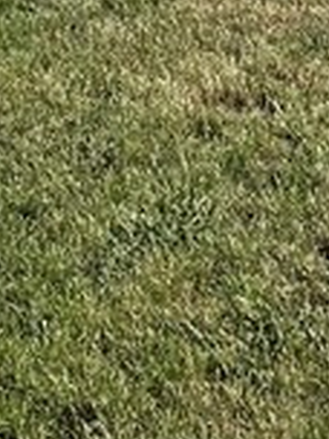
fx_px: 2053
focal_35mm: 162
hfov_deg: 9.0
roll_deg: +0.7
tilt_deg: +12.6
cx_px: -78
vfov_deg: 9.2
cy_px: -973
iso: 80
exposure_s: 1/3356
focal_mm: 6.86
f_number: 1.78
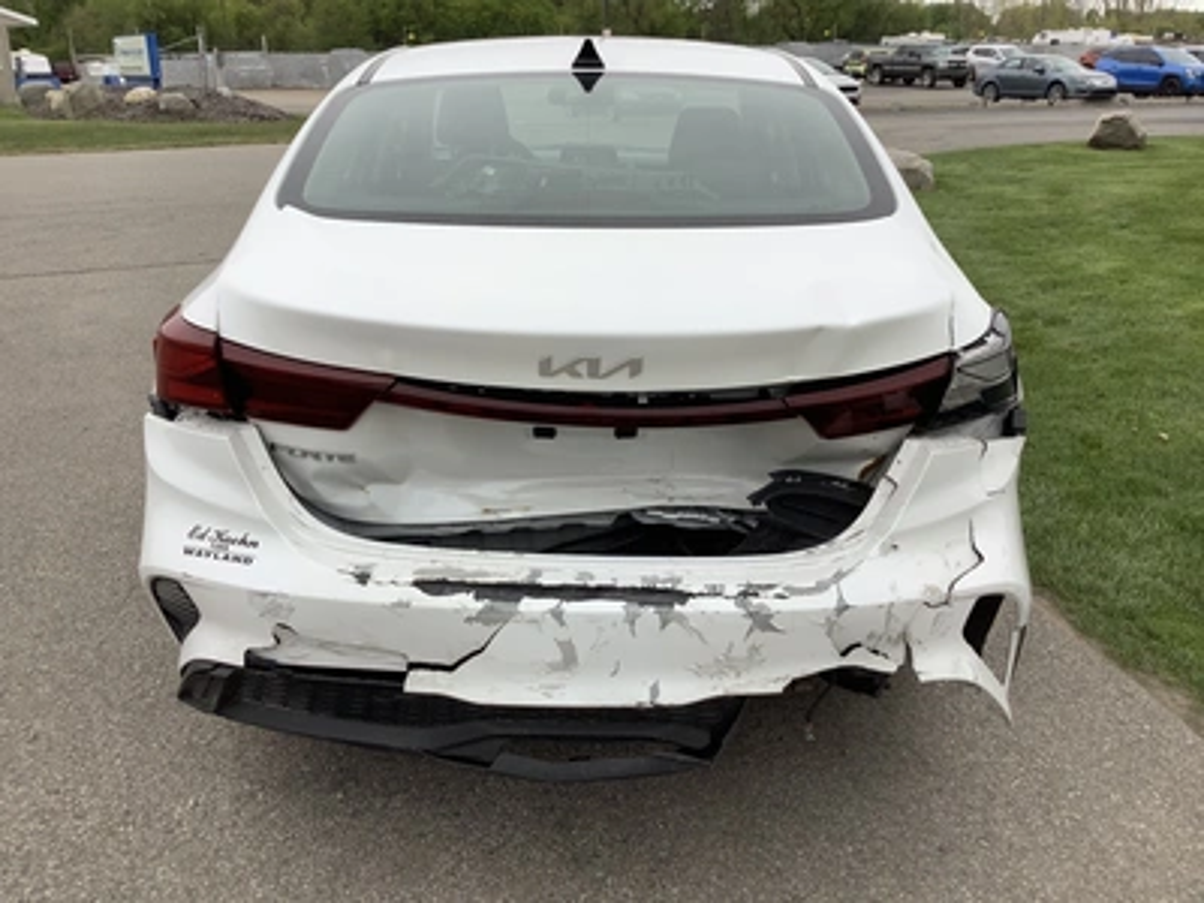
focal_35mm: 31
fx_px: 1078
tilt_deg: -20.6
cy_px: 452
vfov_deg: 45.4
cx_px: 602
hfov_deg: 58.4
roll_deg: +0.5
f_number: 2.4
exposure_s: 1/312
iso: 25
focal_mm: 3.3
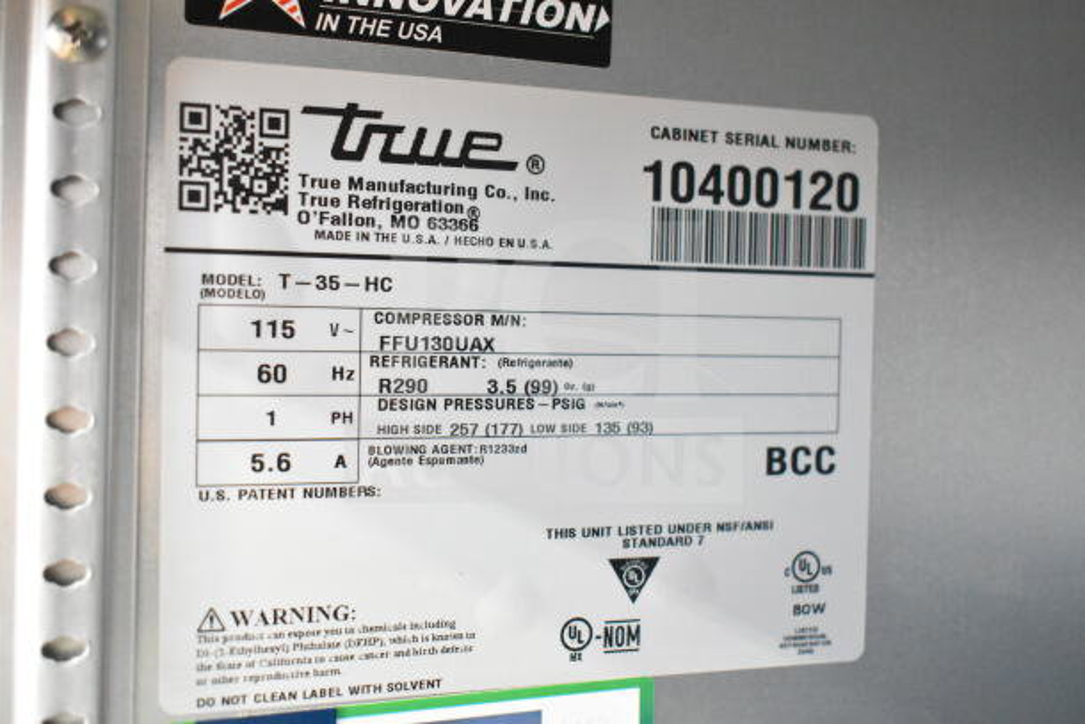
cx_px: 542
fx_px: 1311
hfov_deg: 45.0
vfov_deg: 30.9
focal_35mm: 44
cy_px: 362
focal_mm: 29
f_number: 4.2
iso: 11400
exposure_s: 1/50
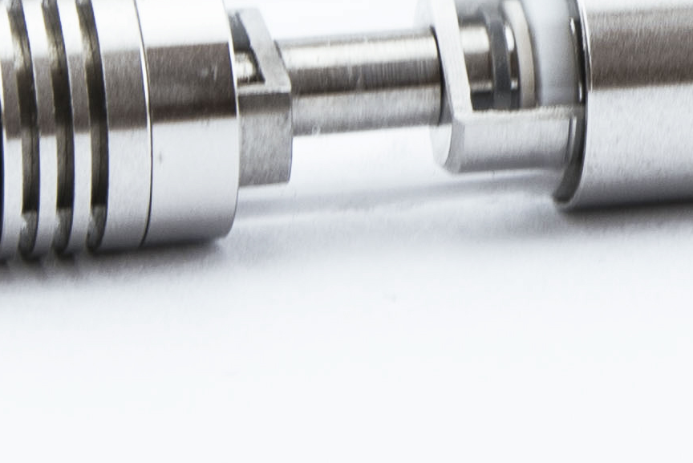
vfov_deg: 4.4
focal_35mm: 311
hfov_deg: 6.5
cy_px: -109
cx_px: 1222
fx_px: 5989
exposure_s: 1/20
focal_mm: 35
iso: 100
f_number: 8
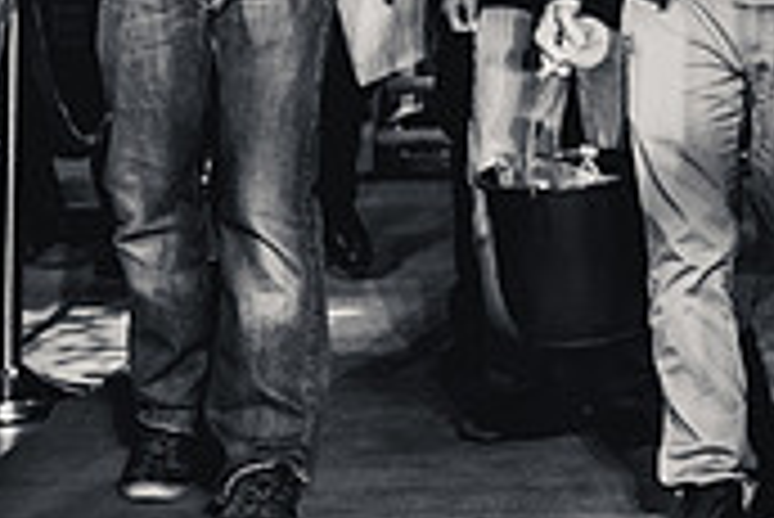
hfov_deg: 13.6
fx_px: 3185
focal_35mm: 148
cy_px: -257
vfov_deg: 9.1
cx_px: 860
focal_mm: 44
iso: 1600
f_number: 4.5
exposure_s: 1/160
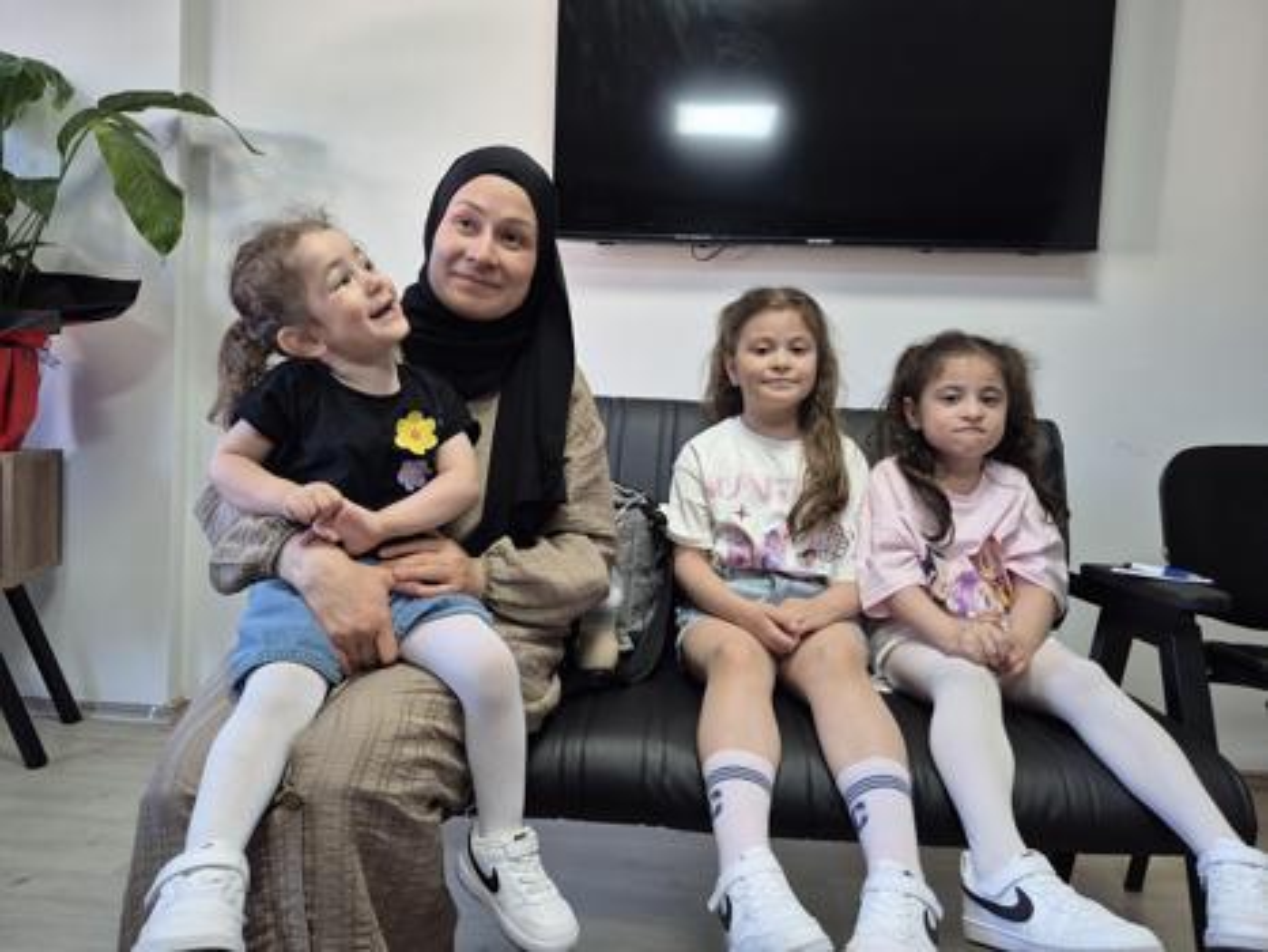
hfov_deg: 73.9
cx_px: 634
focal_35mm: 23
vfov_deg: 58.9
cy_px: 476
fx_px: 843
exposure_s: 1/100
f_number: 1.8
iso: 250
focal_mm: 5.4
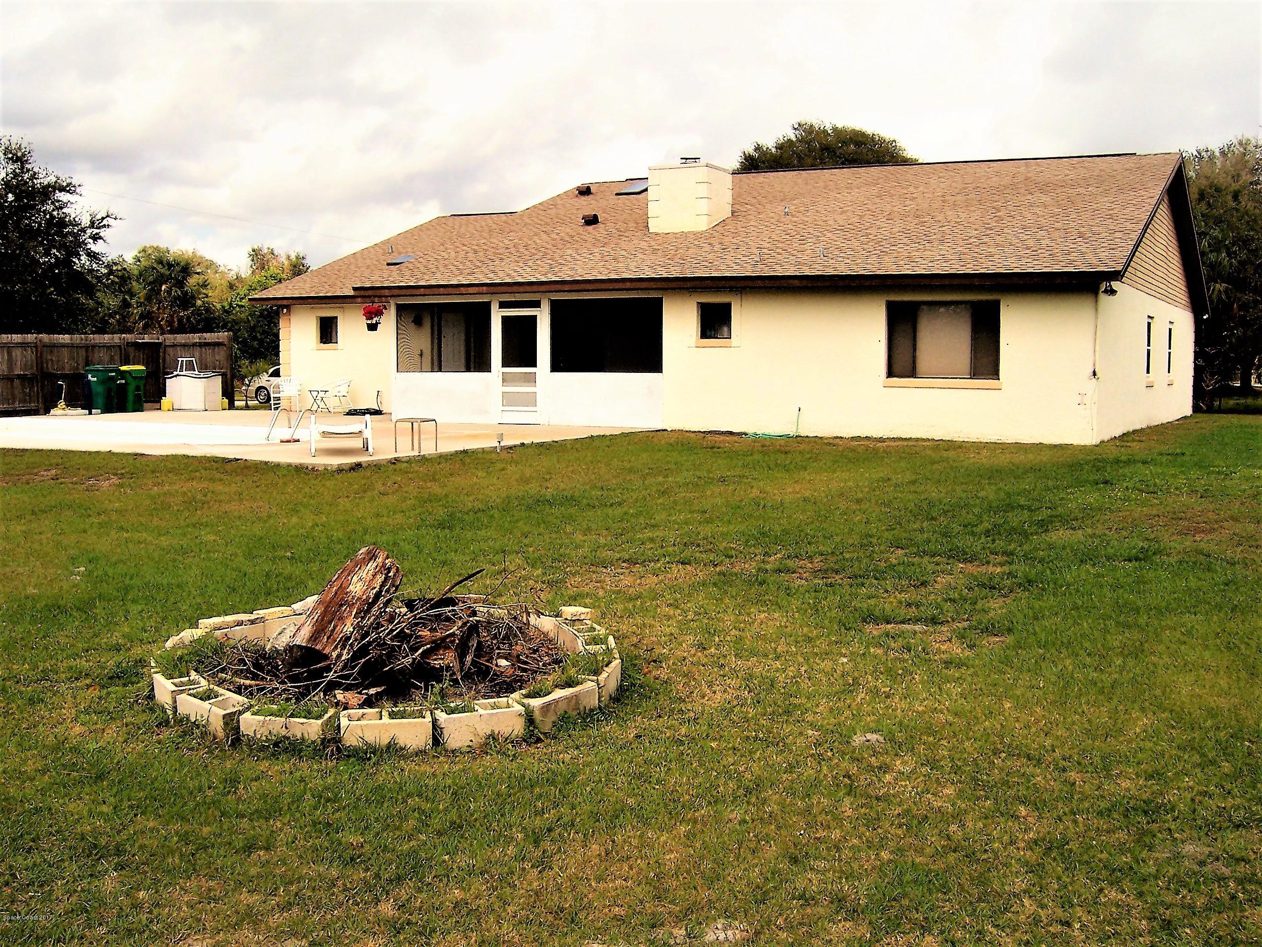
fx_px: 1312
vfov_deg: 39.7
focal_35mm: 36
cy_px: 474
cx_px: 631
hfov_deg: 51.4
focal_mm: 6
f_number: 4.8
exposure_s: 1/500
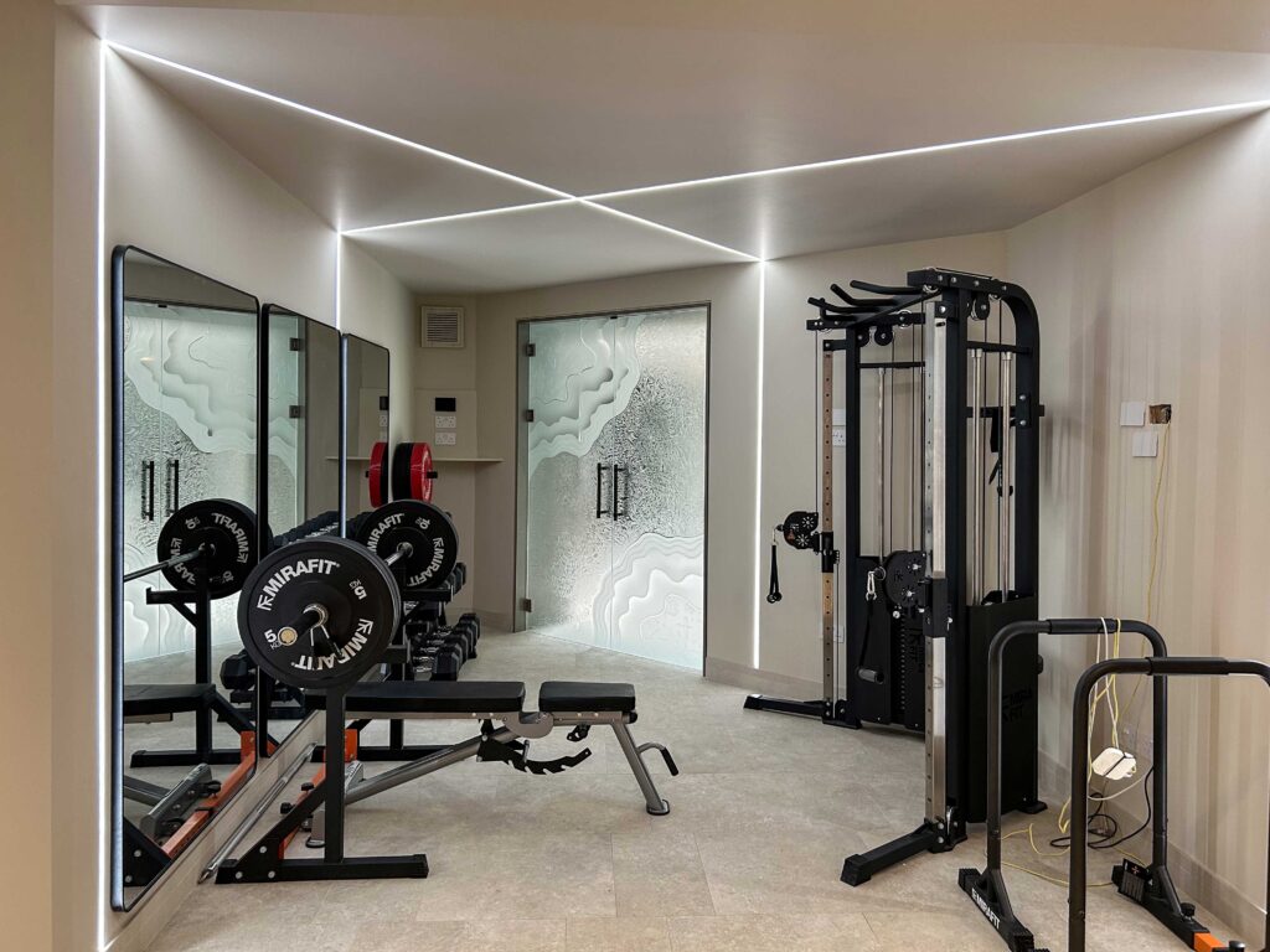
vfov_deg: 53.1
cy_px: 476
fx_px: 954
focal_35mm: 26
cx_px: 635
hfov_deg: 67.3
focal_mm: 5.7
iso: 125
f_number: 1.5
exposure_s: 1/100
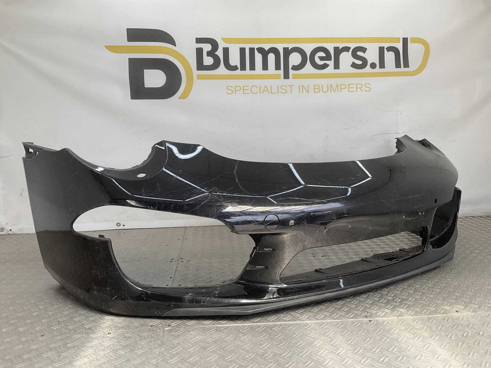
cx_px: 246
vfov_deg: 48.2
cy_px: 184
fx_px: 411
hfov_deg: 61.7
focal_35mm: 29
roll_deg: +3.0
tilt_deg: -8.5
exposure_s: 1/235
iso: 16
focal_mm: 3
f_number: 1.8
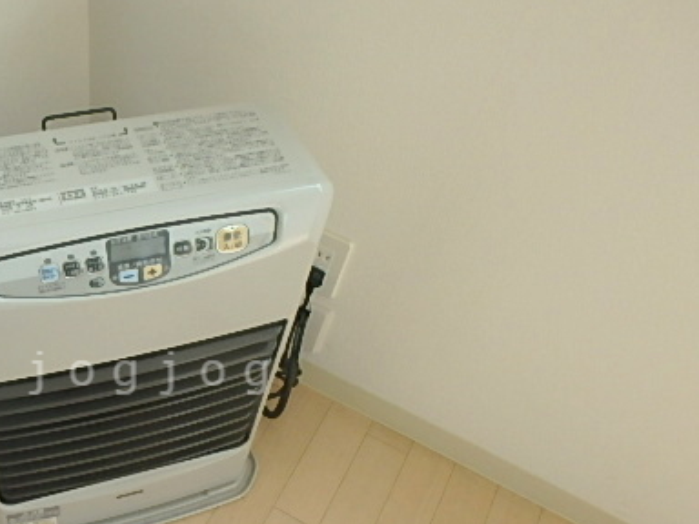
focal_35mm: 35
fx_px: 707
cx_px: 153
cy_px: 373
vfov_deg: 39.9
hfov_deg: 49.9
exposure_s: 1/100
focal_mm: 3.7
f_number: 3.5
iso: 125
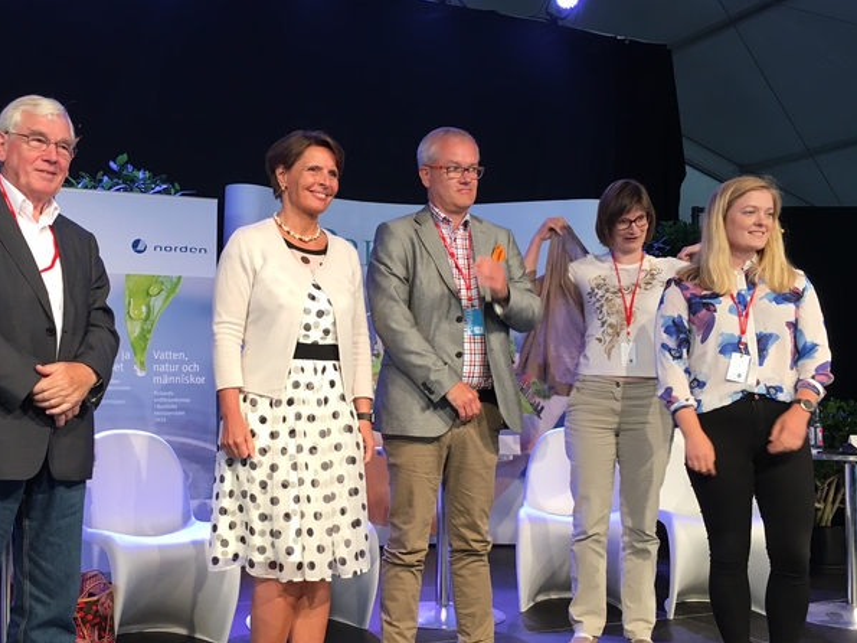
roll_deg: +0.3
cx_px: 344
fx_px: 965
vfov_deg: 36.8
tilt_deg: +4.0
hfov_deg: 47.6
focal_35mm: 39
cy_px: 362
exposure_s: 1/33
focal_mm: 4.15
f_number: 2.2
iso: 40
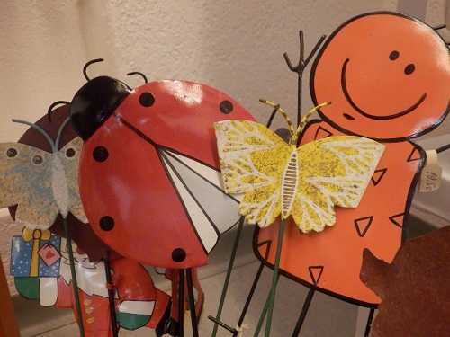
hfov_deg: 44.8
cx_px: 225
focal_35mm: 42
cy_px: 168
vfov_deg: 34.3
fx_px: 546
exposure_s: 1/80
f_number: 4
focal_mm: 7.4
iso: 1600
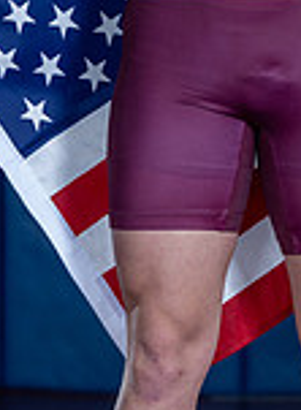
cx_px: 207
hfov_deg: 3.5
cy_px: -201
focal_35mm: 423
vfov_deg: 4.7
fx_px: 4968
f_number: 4
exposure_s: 1/200
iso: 125
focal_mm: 87
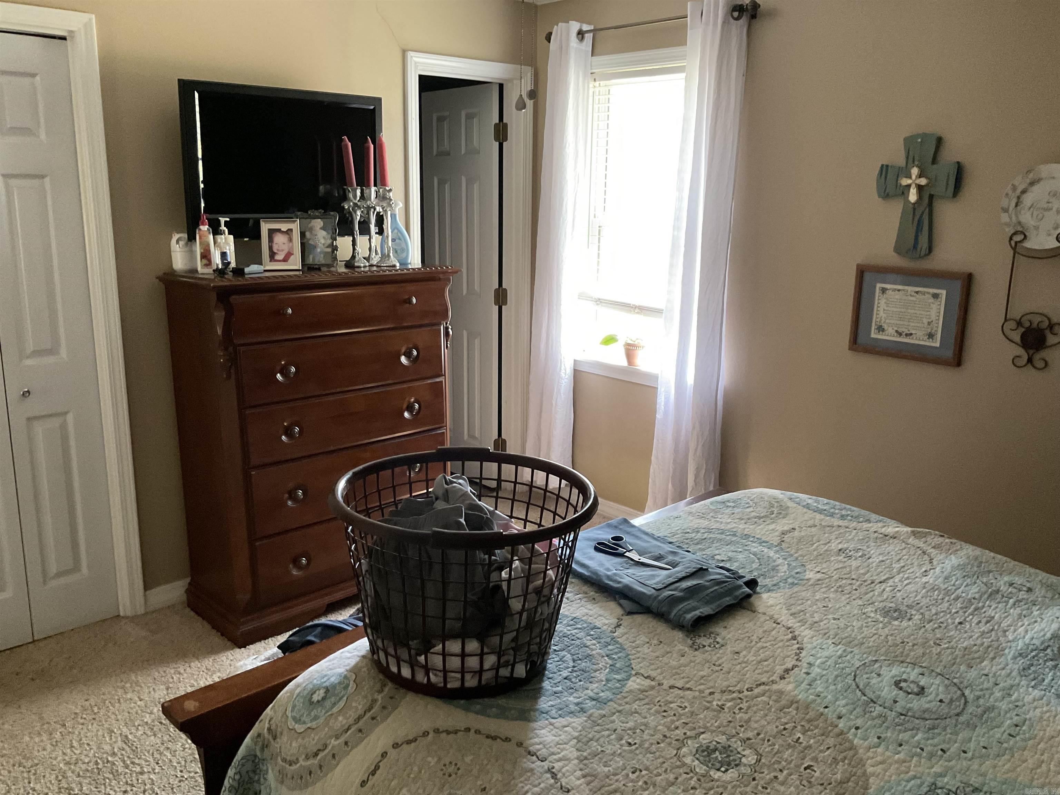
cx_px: 530
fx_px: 888
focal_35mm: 29
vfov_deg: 48.2
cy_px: 398
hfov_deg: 61.7
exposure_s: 1/31
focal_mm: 3
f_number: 1.8
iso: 320
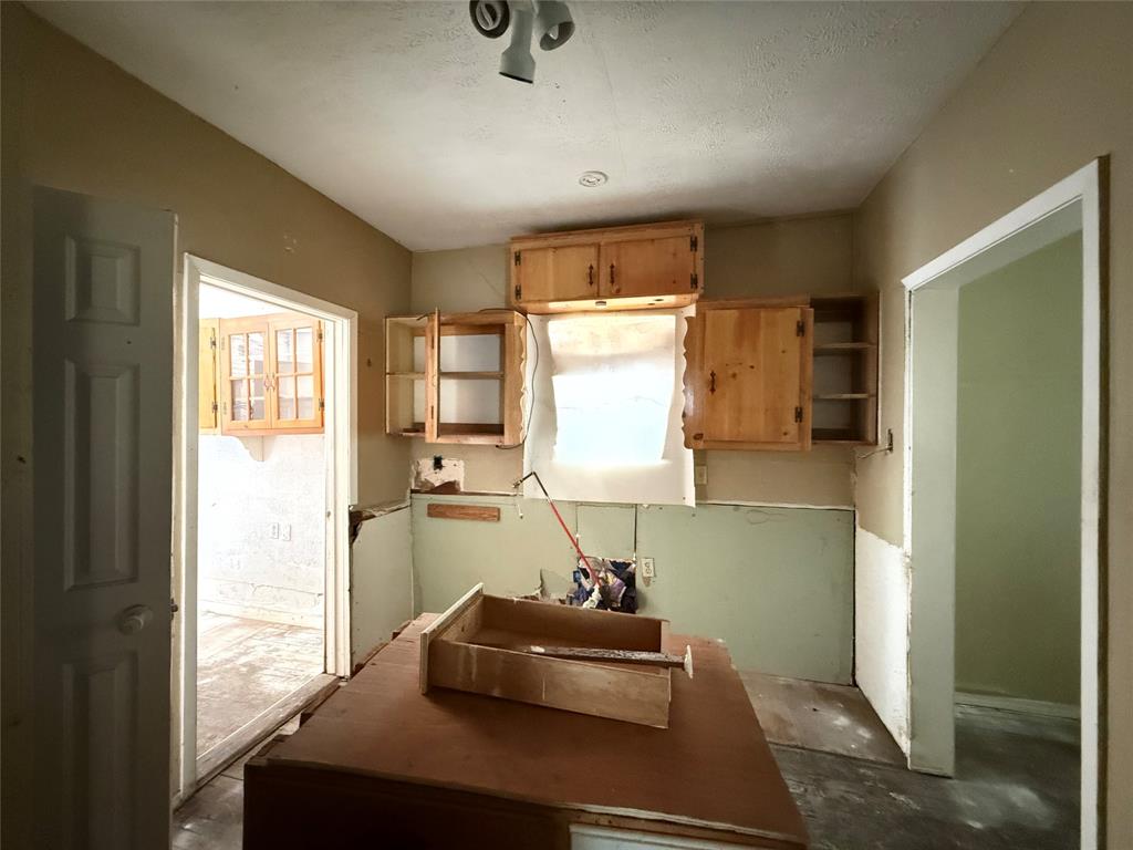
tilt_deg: -0.1
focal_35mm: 14
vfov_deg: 85.7
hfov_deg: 102.1
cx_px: 566
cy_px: 425
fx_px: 458
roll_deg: -0.4
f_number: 2.2
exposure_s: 1/15
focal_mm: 2.22
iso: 3200
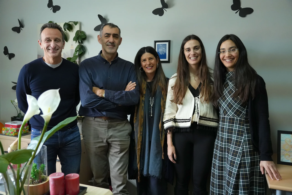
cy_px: 98
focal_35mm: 30
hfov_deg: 61.9
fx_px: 243
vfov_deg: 43.6
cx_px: 146
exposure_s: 1/200
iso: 4000
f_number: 4
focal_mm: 30
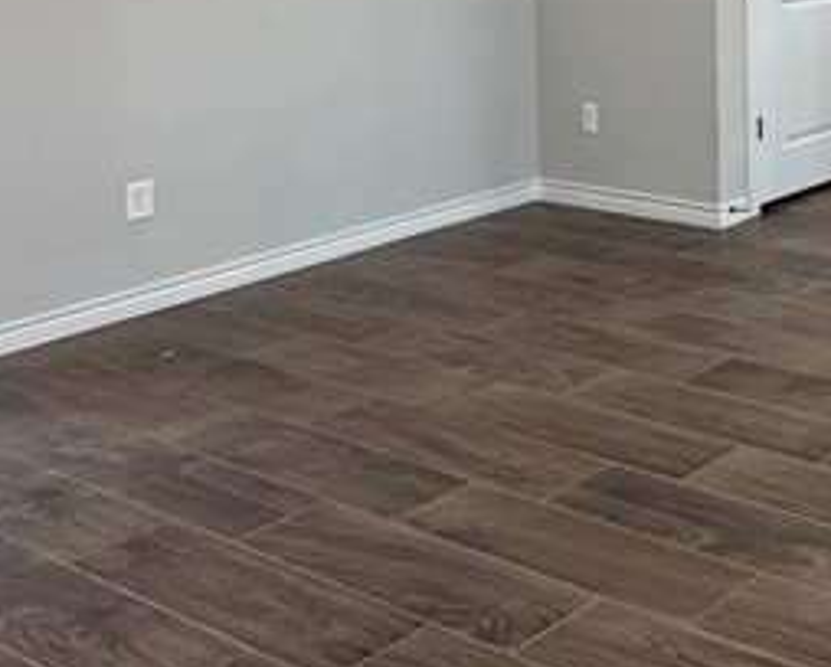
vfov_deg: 24.7
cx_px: 1201
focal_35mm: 55
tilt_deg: -0.4
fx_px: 1355
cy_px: -154
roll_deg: +0.9
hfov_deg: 26.3
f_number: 2.2
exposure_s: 1/120
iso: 250
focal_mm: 2.22
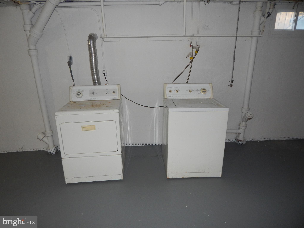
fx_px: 193
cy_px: 114
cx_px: 152
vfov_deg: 61.1
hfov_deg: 76.4
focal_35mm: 22
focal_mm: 4
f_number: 3
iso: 200
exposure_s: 1/30
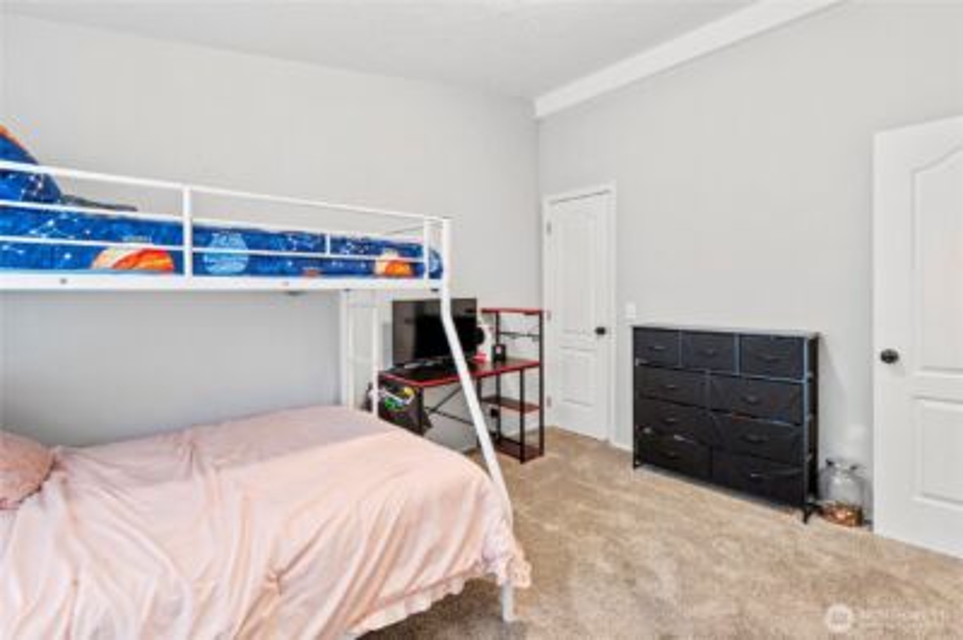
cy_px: 320
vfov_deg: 77.2
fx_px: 401
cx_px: 482
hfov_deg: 100.4
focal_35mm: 15
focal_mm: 10
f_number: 9
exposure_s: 1.3
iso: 200
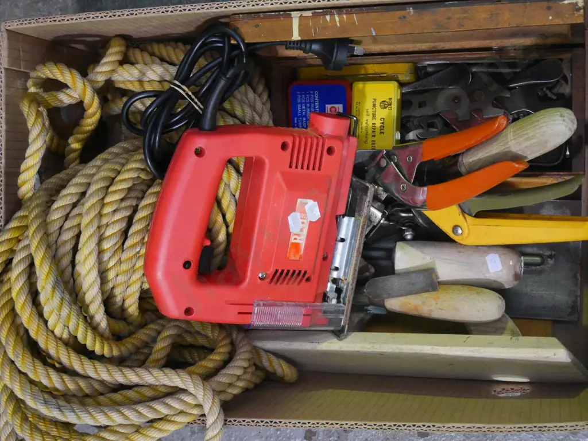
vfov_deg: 22.9
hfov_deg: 30.3
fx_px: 1088
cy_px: 220
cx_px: 294
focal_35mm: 64
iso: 3200
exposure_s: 1/50
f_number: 5.6
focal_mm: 32
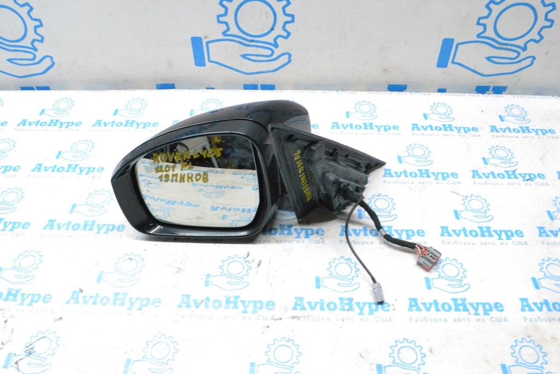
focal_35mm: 30
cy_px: 187
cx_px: 280
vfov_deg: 43.6
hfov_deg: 61.9
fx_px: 467
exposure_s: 1/125
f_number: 10
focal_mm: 20
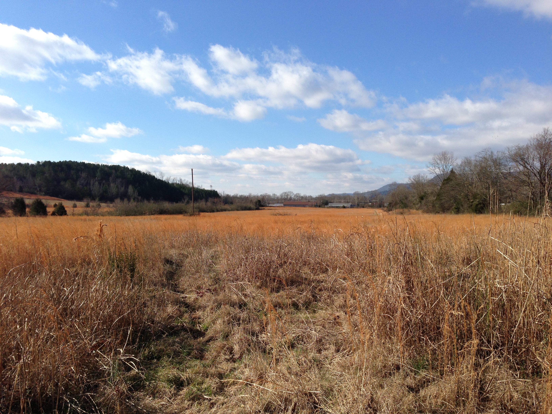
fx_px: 526
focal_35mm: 33
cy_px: 207
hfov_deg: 55.4
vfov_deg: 42.9
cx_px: 276
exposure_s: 1/1550
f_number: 2.4
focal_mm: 4.13
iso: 50
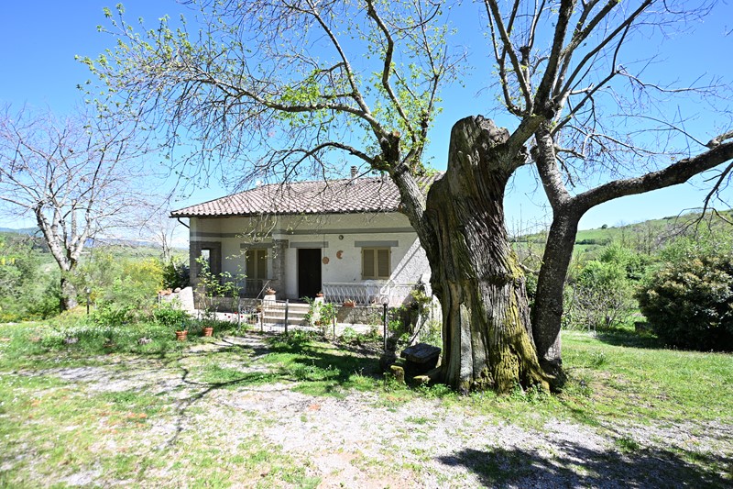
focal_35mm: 18
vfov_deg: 67.4
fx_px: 366
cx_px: 366
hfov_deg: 90.0
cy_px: 244
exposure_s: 1/250
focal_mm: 12
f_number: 5.6
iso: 160
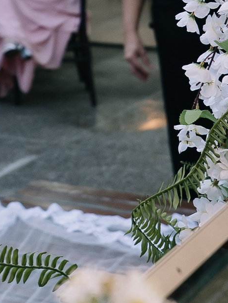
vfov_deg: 12.4
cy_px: -196
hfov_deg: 8.8
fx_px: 1307
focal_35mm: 149
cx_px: -359
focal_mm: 24
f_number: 3.2
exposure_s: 1/200
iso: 500
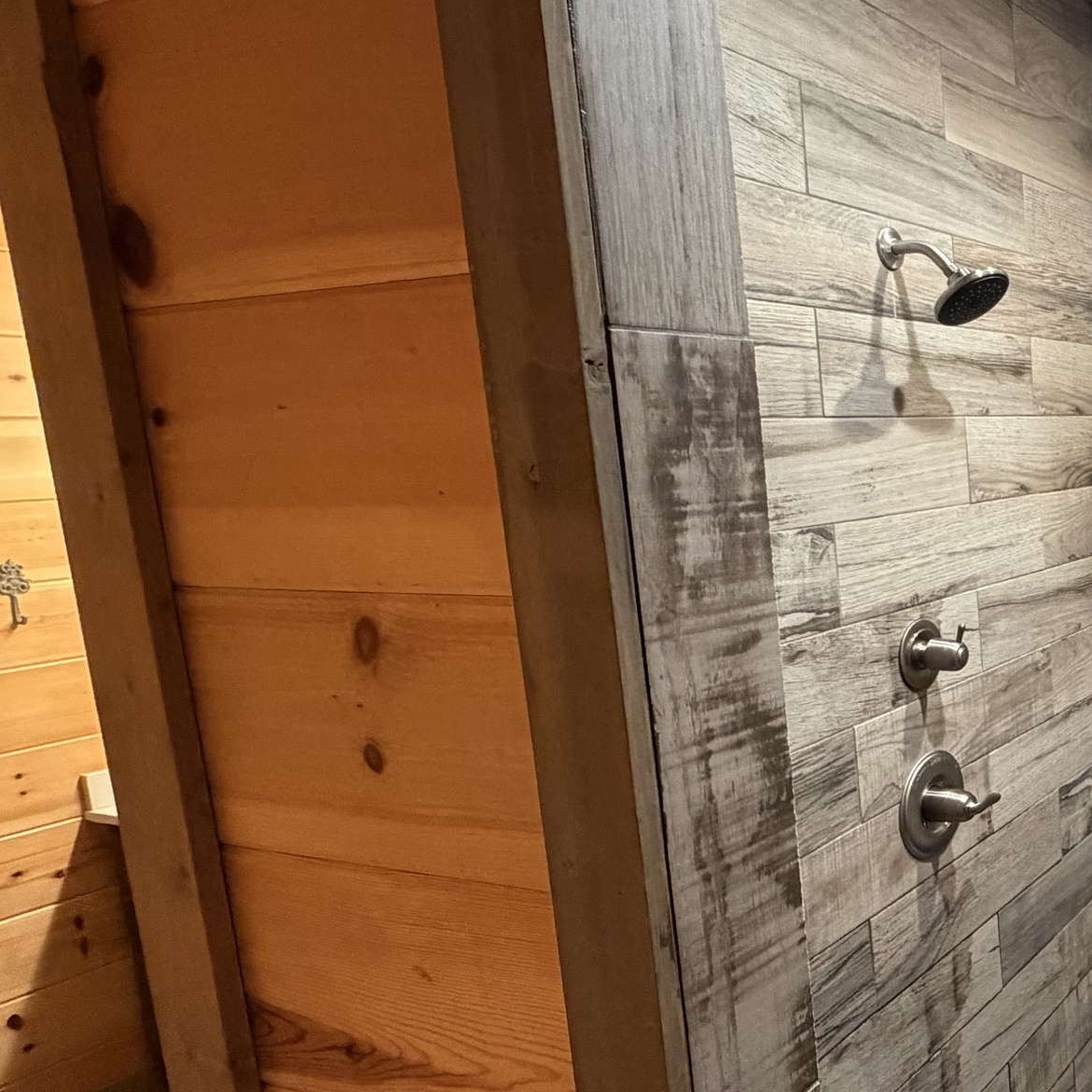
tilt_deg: -8.0
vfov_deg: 54.0
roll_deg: +2.8
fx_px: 1071
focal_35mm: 30
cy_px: 571
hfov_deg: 41.5
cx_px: 1236
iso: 500
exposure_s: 1/60
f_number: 2.2
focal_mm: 2.22
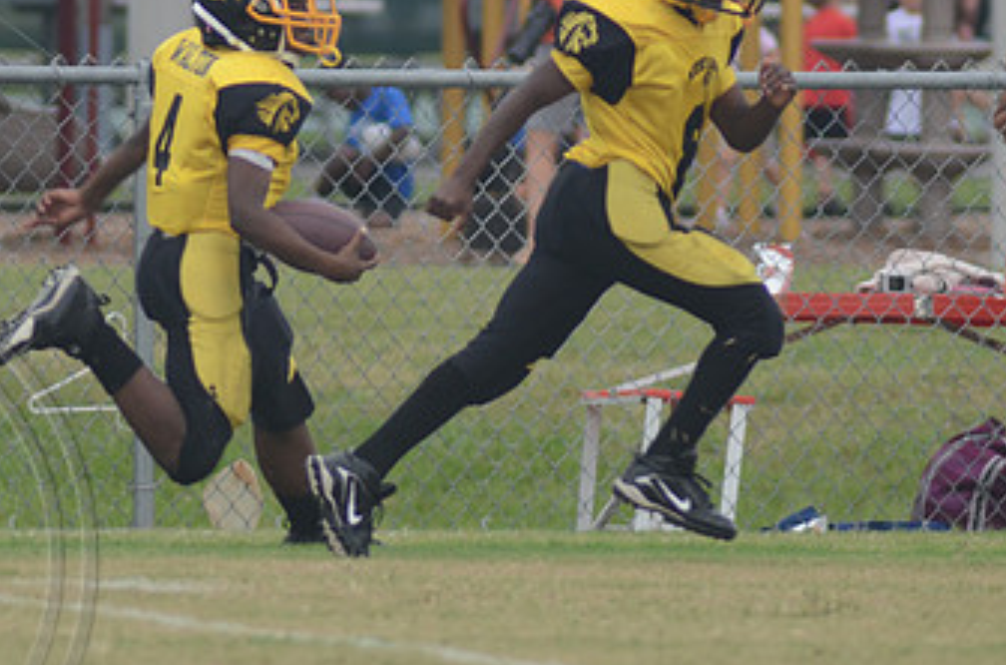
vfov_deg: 1.6
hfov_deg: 2.4
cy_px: 264
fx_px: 23825
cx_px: 329
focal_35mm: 855
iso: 400
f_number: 5.6
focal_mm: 330
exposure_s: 1/800
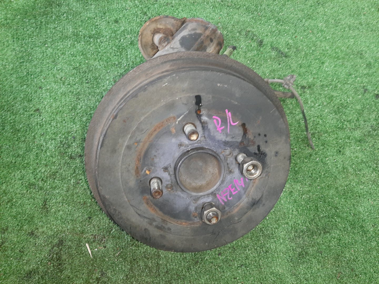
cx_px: 190
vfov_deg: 53.1
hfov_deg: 67.3
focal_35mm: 26
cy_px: 142
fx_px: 285
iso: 166
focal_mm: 3.93
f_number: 1.7
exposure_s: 1/25
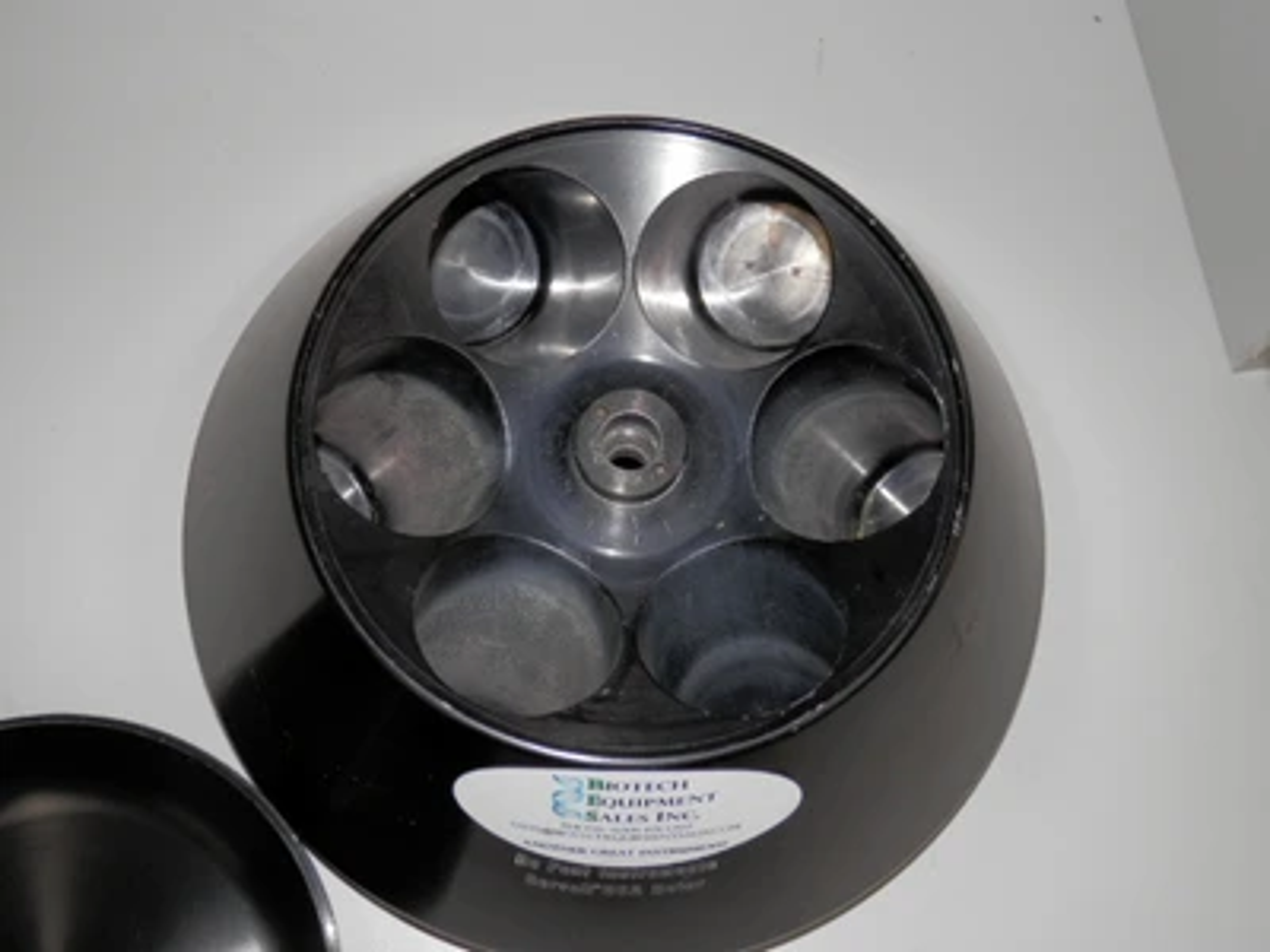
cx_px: 635
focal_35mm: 37
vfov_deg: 38.7
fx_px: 1357
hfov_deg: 50.1
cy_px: 476
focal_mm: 6.6
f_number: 3.6
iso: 100
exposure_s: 1/60
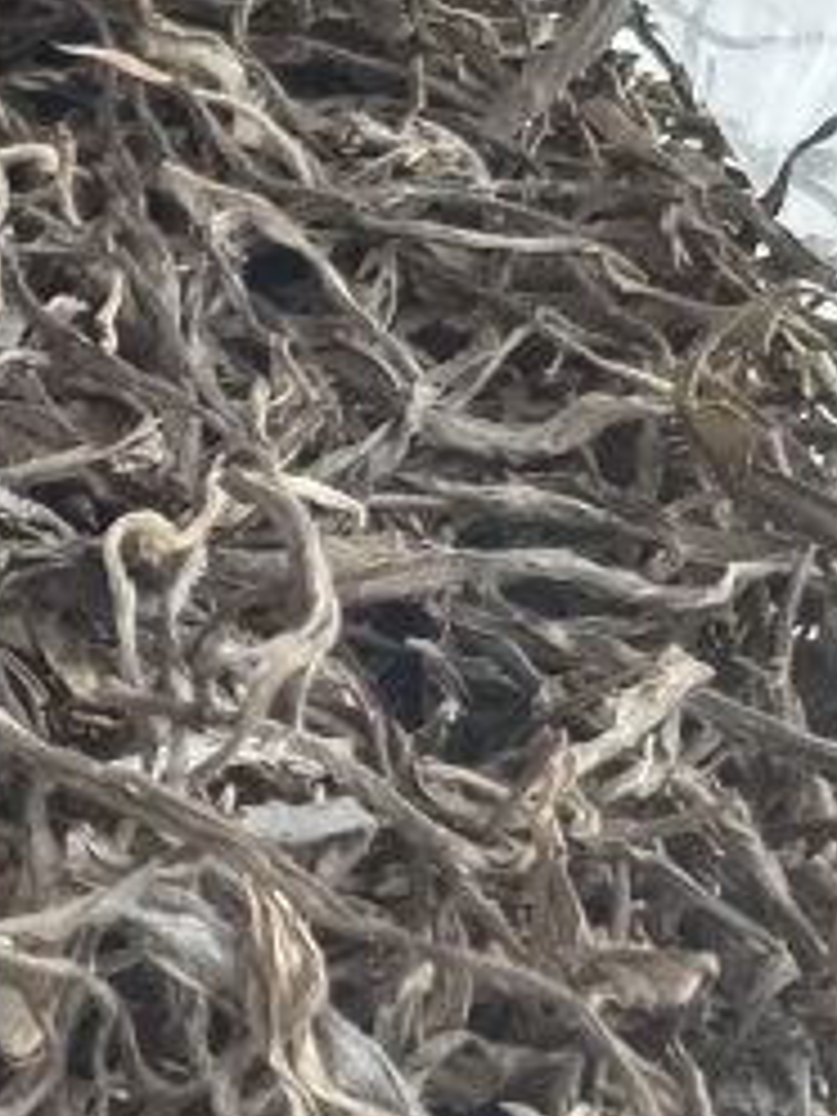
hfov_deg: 13.3
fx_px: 3192
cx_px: -716
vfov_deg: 18.6
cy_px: 1388
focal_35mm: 99
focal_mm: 5.59
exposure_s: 1/60
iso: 1734
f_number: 1.88
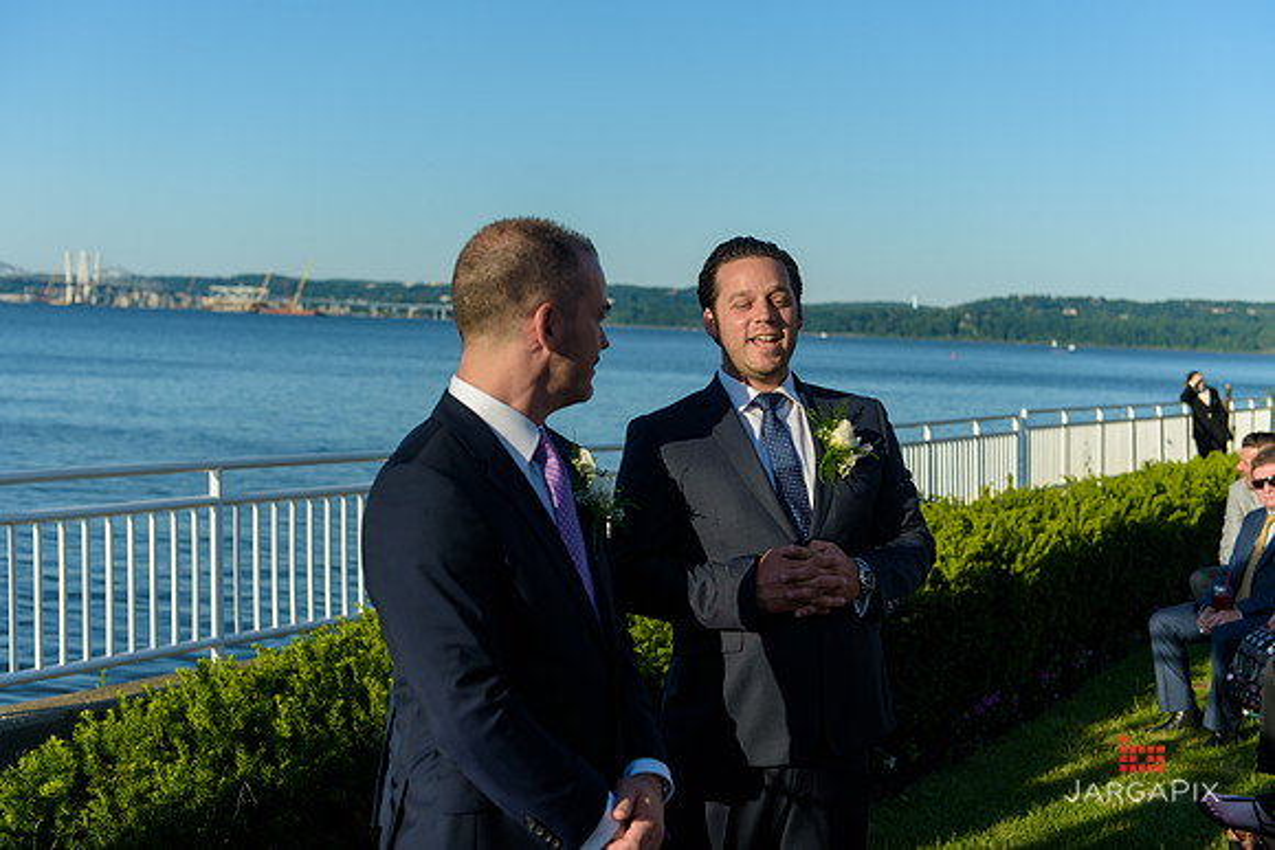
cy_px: 425
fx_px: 1700
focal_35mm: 48
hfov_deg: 41.1
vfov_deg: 28.1
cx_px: 638
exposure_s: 1/1600
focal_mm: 48
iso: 200
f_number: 3.2
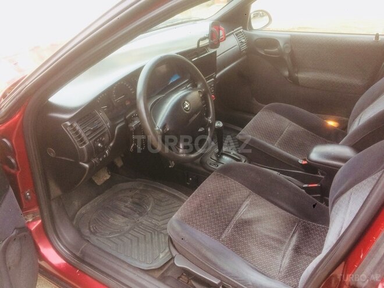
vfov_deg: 48.2
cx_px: 192
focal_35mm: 29
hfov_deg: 61.7
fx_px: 322
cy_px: 144
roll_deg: +1.2
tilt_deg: -32.7
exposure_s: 1/33
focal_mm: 4.15
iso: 50
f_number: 2.2
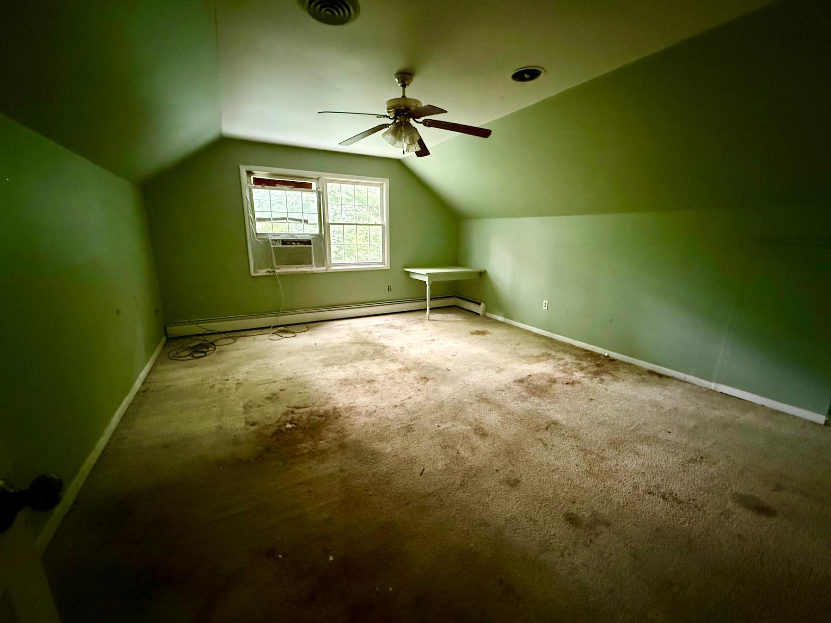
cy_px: 312
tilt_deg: -12.5
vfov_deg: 85.7
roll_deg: -0.9
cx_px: 416
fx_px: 336
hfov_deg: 102.1
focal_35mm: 14
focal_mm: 2.22
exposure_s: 1/44
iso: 1600
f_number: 2.2
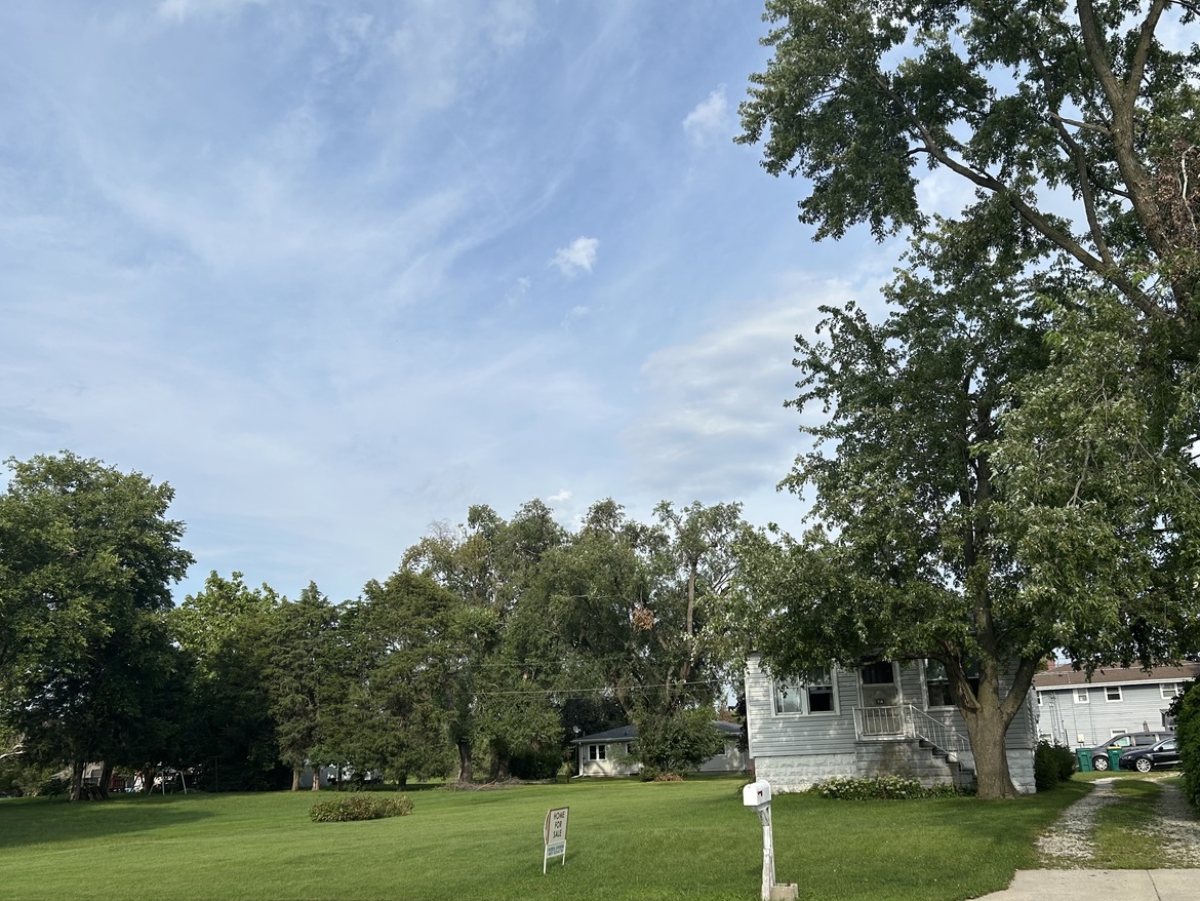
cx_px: 630
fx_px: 1110
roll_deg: +2.4
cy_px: 439
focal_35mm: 32
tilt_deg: +15.0
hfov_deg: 56.8
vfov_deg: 44.2
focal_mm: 5.7
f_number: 1.5
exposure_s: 1/4444
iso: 50
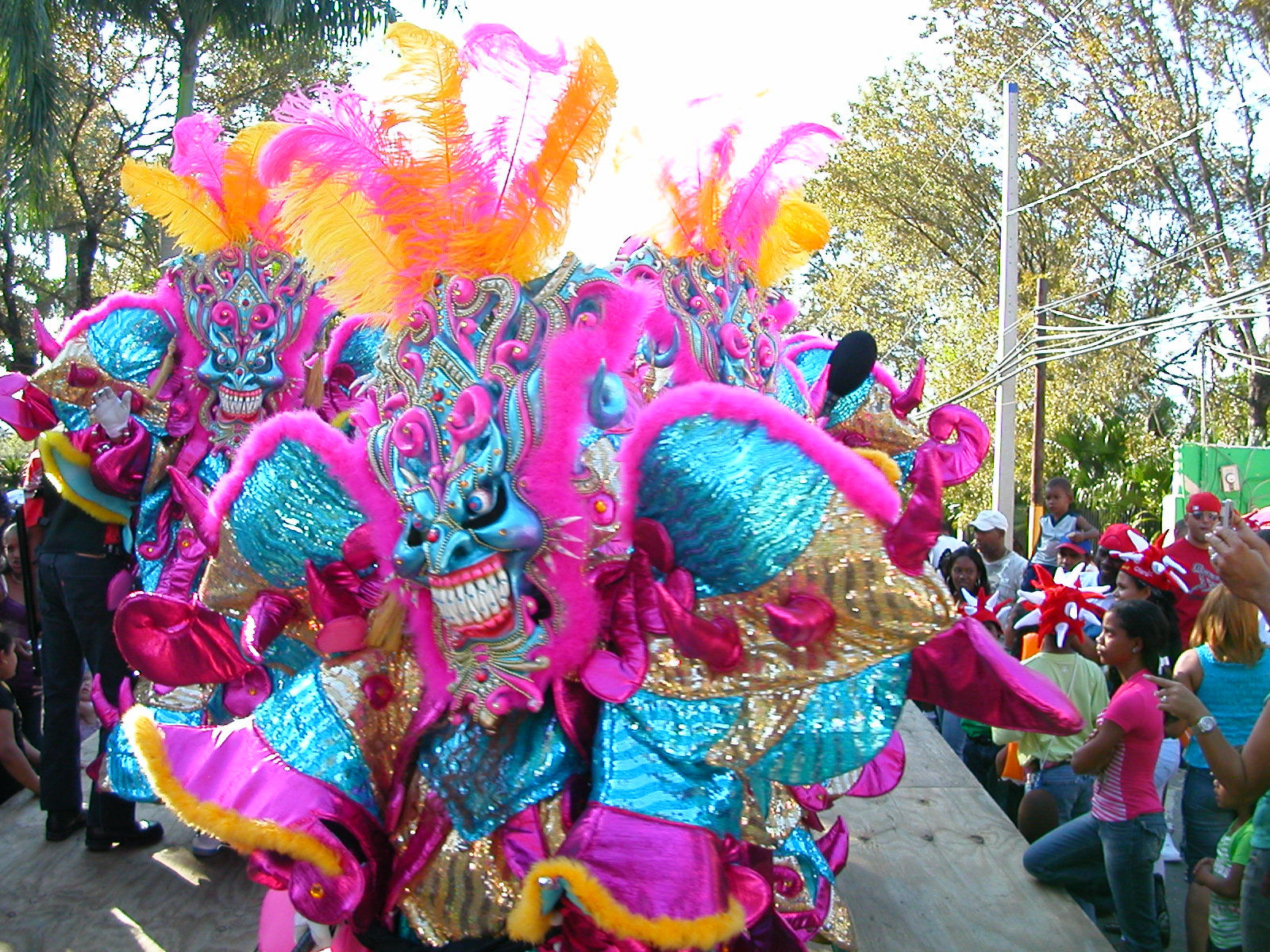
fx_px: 1357
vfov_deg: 38.7
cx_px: 635
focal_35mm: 37
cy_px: 476
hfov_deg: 50.1
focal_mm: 5.6
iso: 100
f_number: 2.7
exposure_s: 1/195
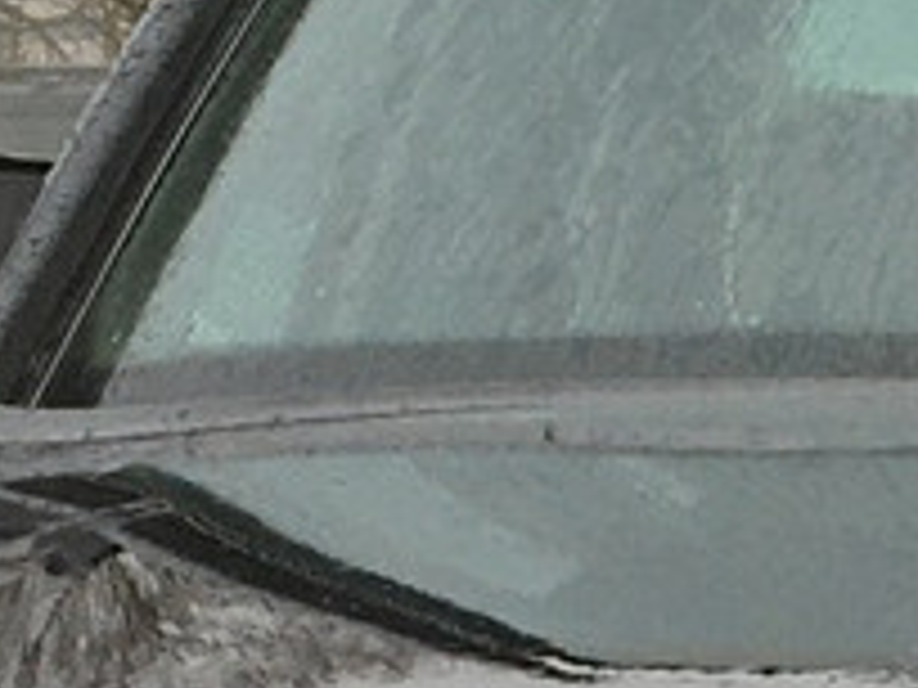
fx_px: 6046
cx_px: 1426
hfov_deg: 8.5
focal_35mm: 228
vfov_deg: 6.3
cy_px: 1345
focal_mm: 4.15
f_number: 2.2
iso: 32
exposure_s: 1/100
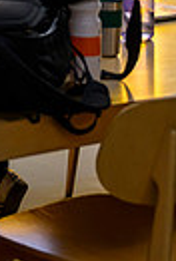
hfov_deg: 7.0
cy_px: -113
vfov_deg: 11.1
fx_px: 1306
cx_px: -318
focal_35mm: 179
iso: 1000
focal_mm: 32
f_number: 2.8
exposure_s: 1/320
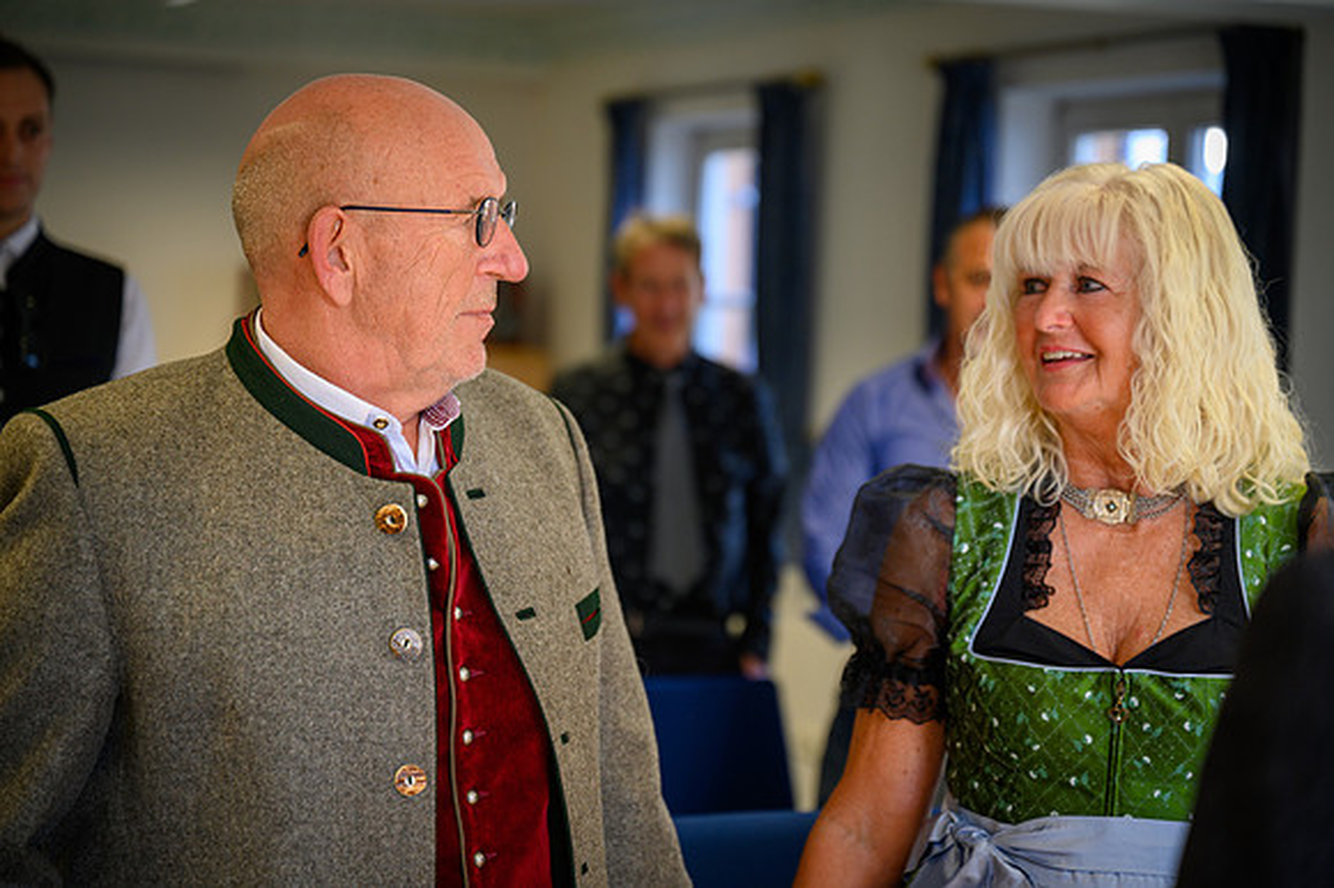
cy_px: 444
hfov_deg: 28.9
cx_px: 667
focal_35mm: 70
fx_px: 2592
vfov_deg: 19.4
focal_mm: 70
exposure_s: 1/200
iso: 400
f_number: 2.8
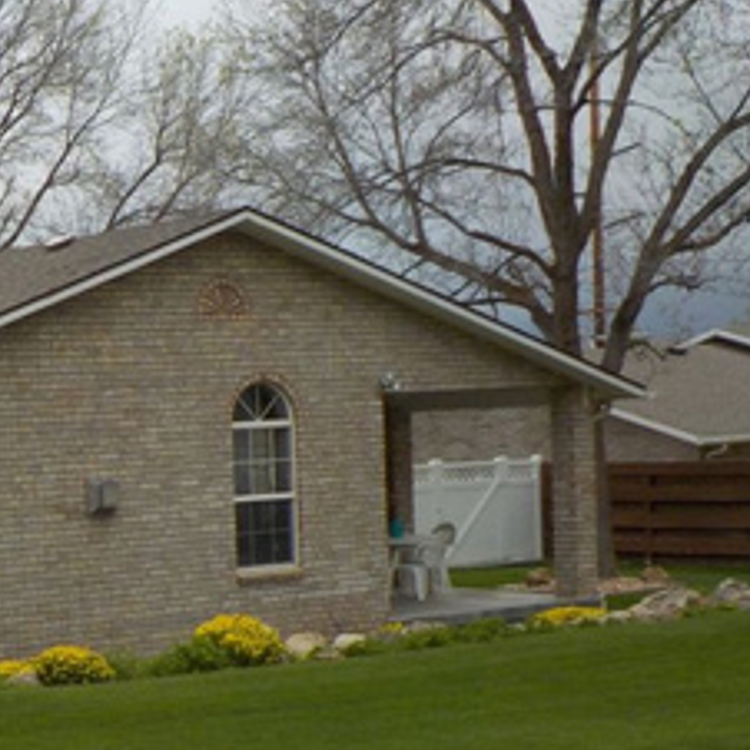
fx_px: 1838
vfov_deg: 22.9
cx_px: -192
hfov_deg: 21.2
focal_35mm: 75
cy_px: 511
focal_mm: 4.1
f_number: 3.3
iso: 125
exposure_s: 1/1000
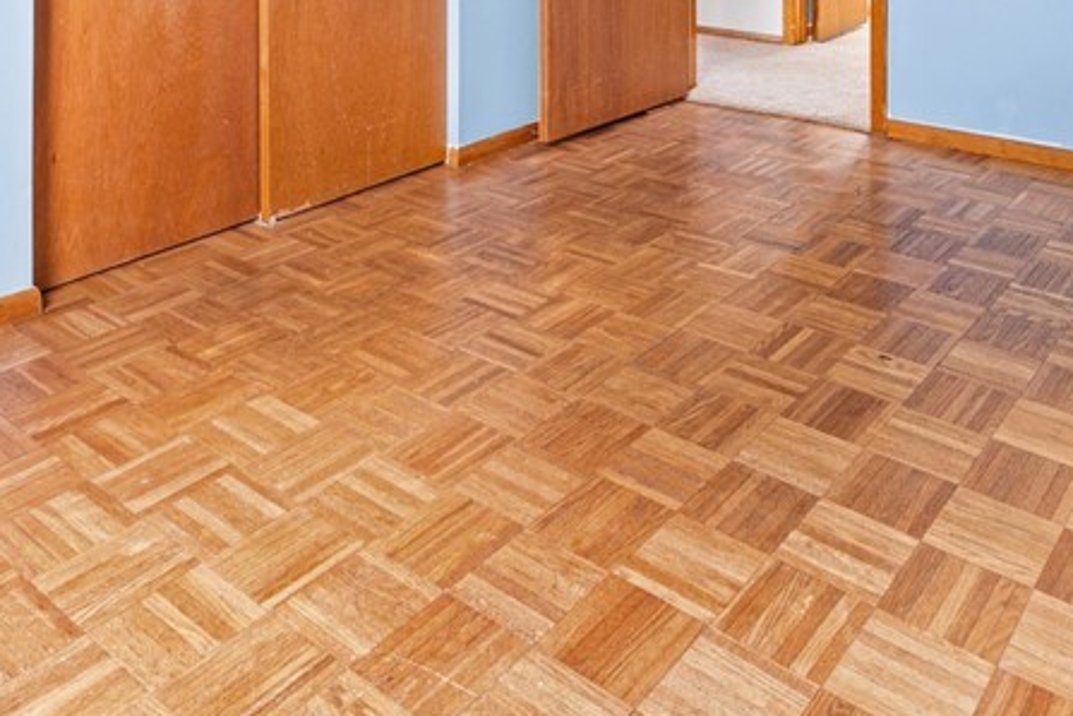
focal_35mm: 34
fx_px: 1013
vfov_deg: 32.3
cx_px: 641
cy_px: -138
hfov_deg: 55.4
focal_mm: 14
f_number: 9
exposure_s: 1/3
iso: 250
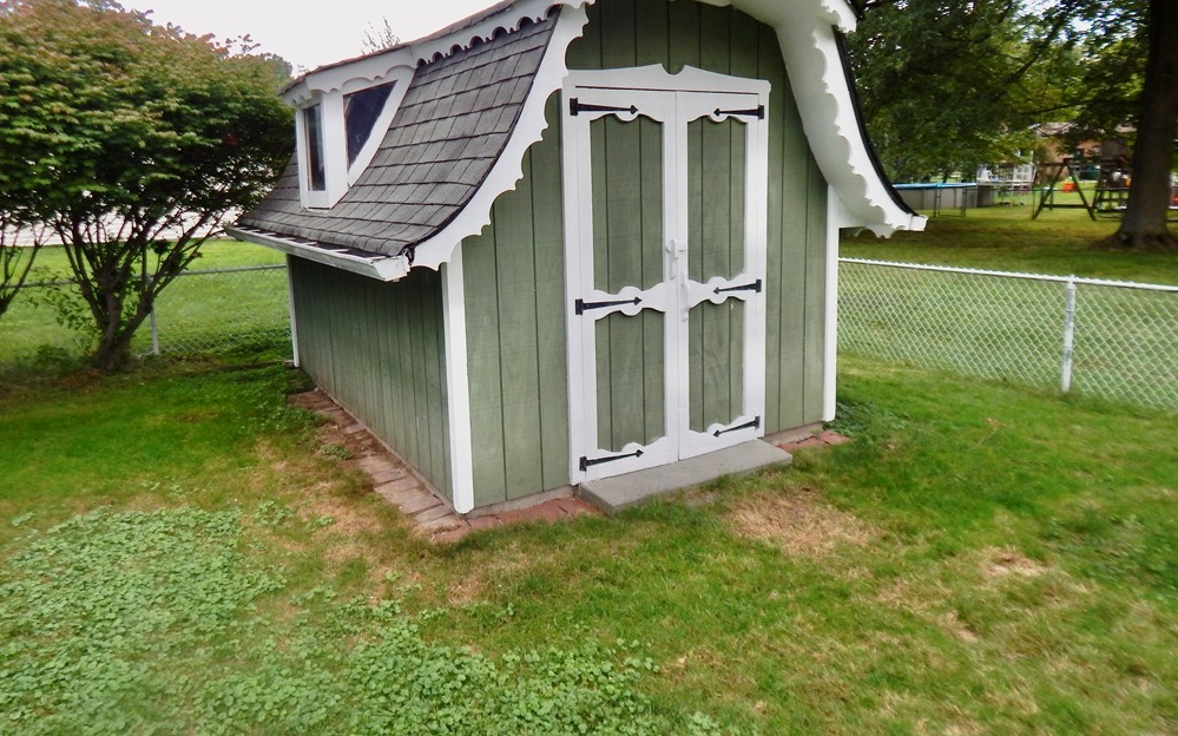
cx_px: 590
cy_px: 323
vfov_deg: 49.1
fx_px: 802
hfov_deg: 72.6
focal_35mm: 25
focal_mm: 4
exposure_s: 1/500
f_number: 3
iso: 125
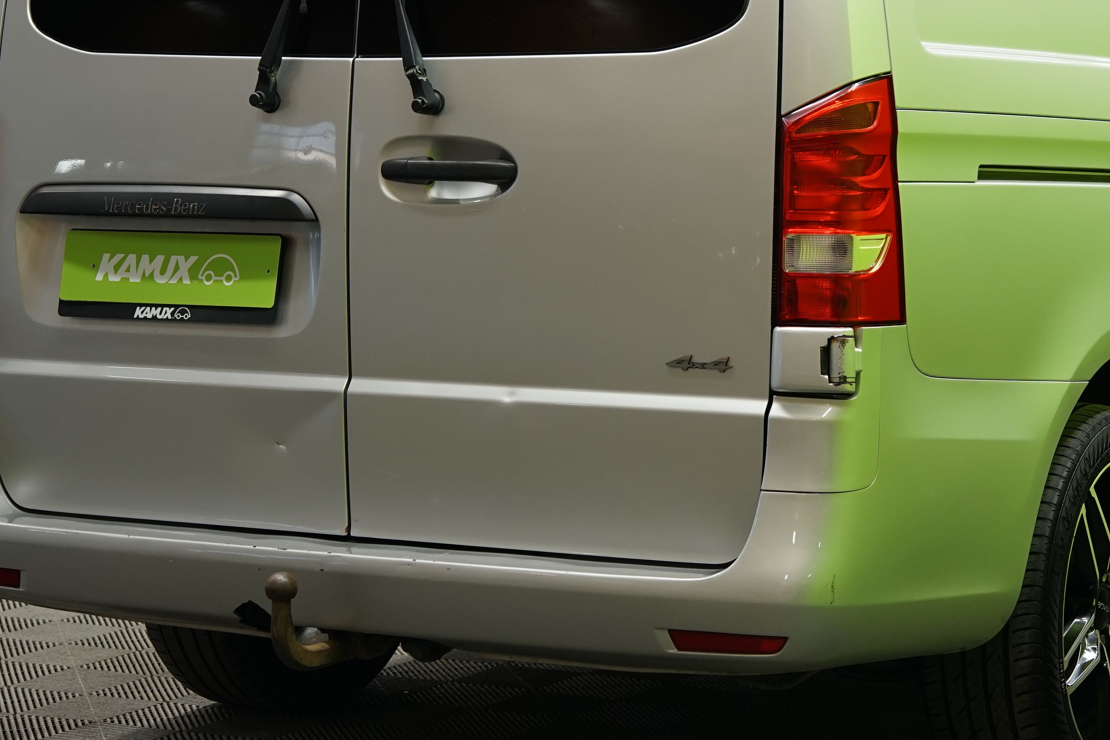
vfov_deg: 13.9
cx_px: 769
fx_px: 3021
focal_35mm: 98
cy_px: 196
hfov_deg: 20.7
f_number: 5
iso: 500
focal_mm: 52
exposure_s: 1/20
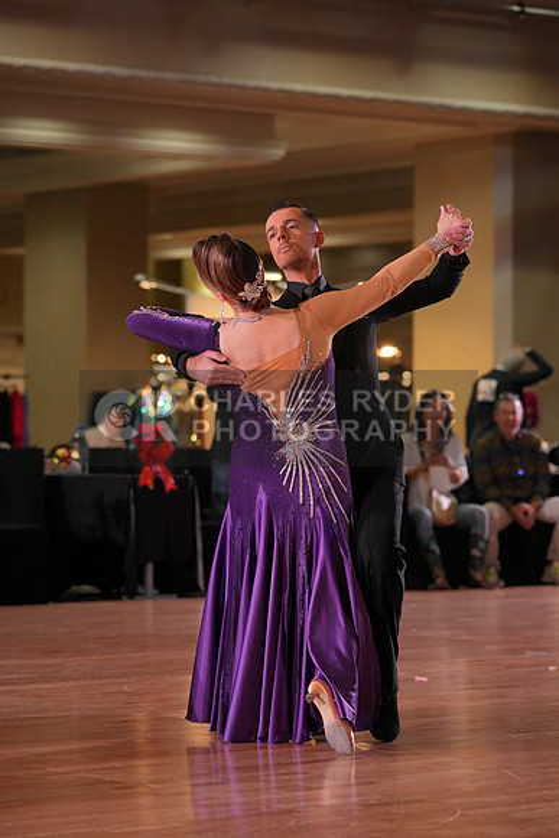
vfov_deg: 17.2
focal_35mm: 119
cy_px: 419
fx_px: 2770
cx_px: 280
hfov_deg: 11.5
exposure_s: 1/500
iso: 1600
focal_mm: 119
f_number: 4
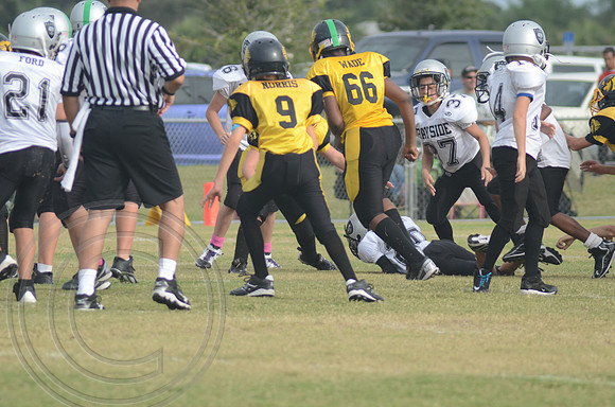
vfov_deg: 3.0
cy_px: 204
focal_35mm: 450
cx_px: 308
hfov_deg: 4.6
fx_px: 7671
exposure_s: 1/1000
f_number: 6.3
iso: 400
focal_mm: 300
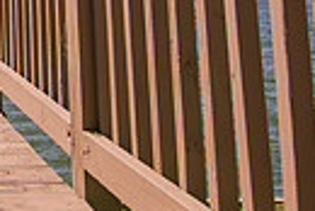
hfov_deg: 20.5
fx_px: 718
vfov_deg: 14.6
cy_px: -171
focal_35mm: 82
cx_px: -182
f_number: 9
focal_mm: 18
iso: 250
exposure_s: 1/1000
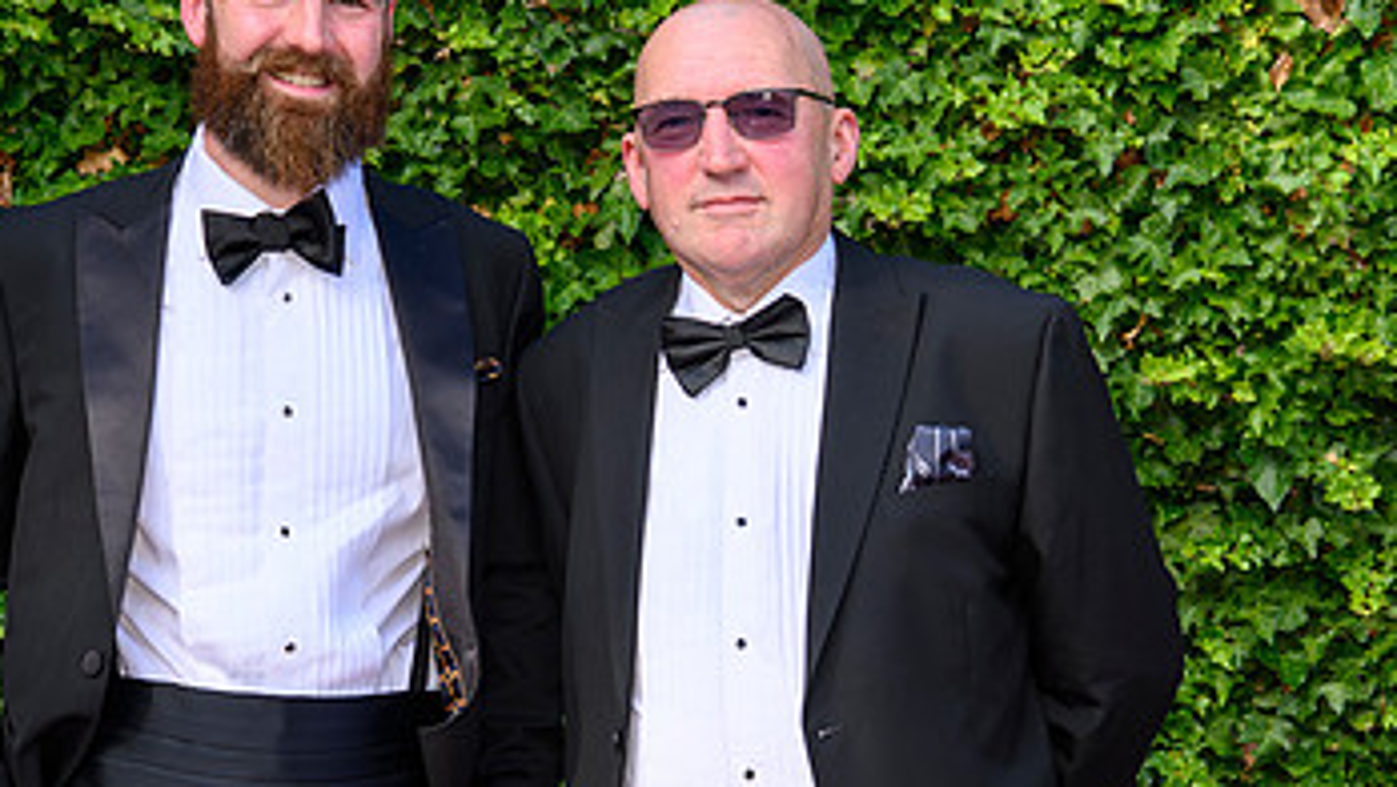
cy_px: 388
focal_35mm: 101
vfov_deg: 12.0
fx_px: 3742
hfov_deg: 21.1
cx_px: 632
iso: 110
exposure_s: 1/125
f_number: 8
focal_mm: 47
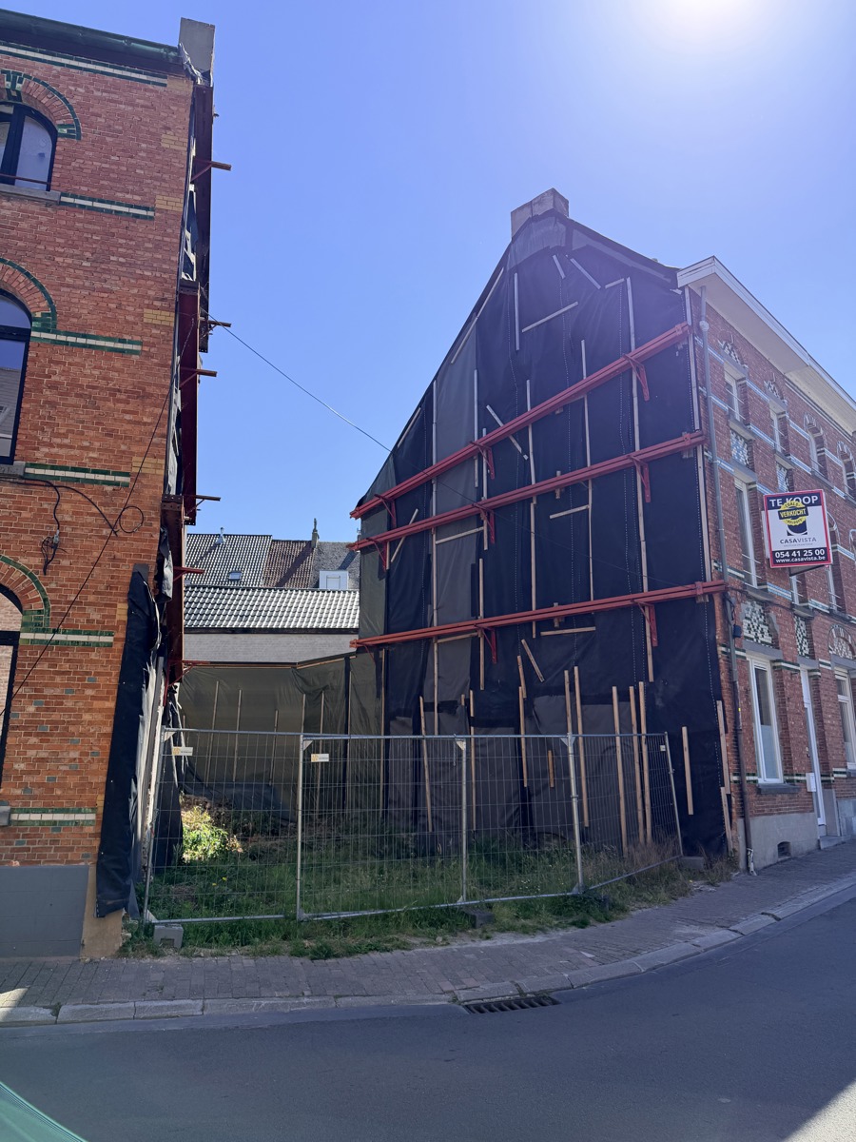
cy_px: 571
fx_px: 791
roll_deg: -0.3
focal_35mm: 24
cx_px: 428
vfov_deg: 71.6
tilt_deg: +14.5
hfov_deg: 56.8
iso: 100
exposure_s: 1/4405
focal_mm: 6.76
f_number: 1.78
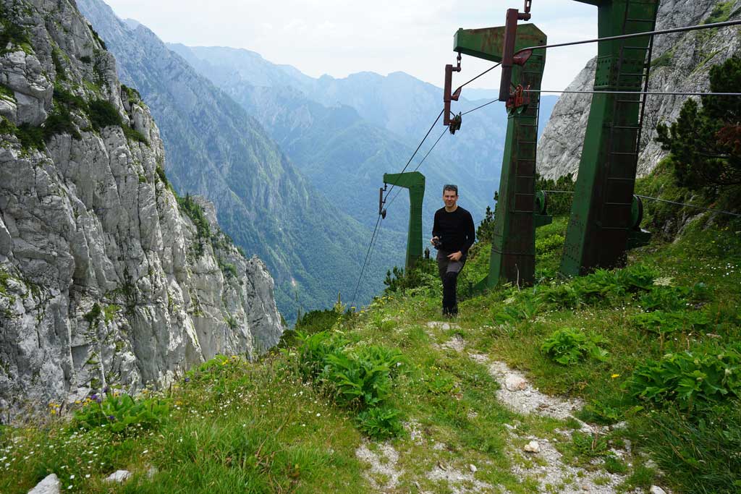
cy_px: 247
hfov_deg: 65.5
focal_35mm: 28
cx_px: 370
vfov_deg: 46.4
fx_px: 576
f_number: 10
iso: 100
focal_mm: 28
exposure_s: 1/100
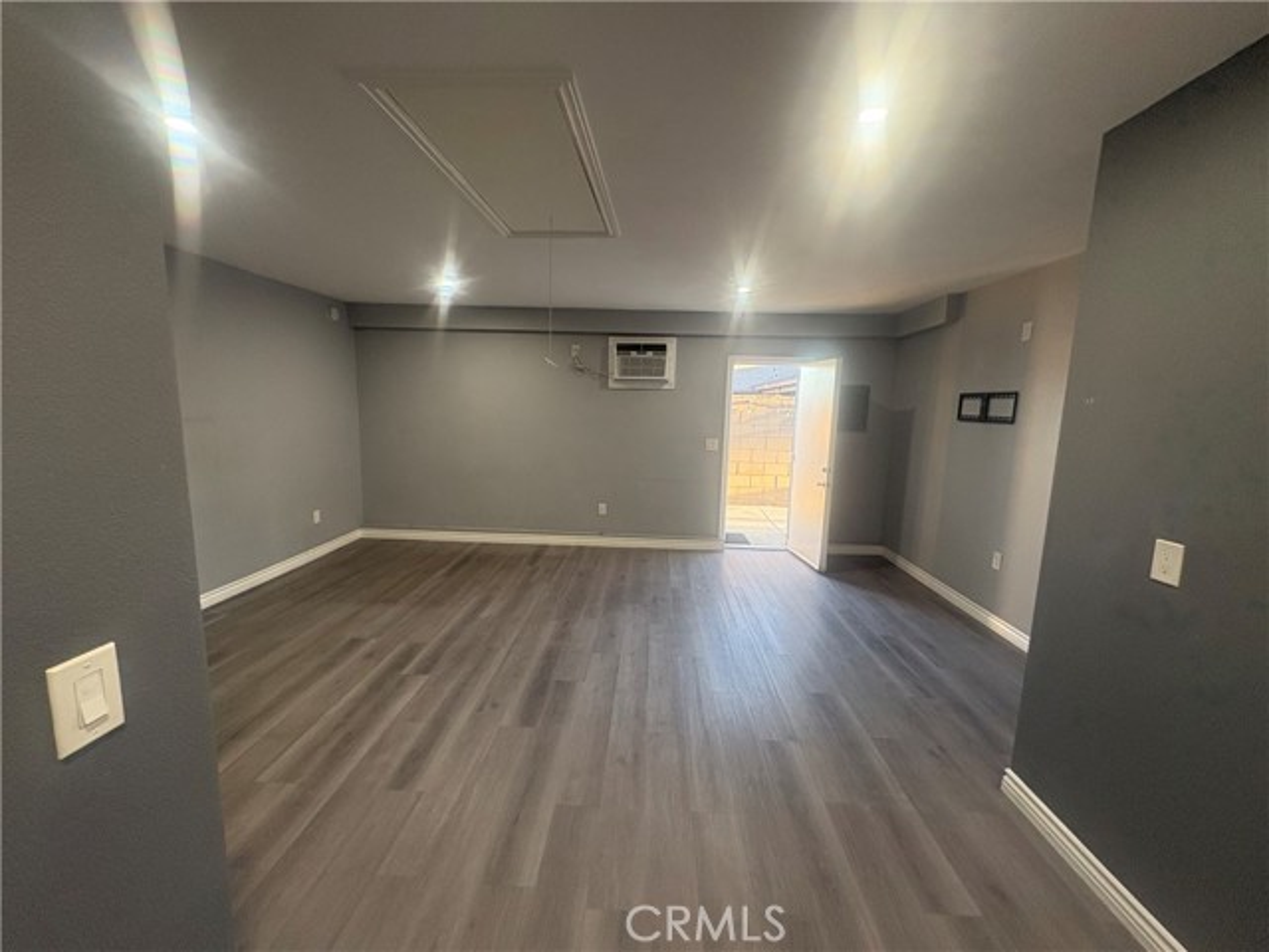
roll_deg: -1.2
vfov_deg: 85.7
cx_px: 634
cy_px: 476
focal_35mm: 14
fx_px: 513
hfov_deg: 102.1
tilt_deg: -7.6
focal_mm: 2.22
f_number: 2.2
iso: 160
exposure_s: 1/60
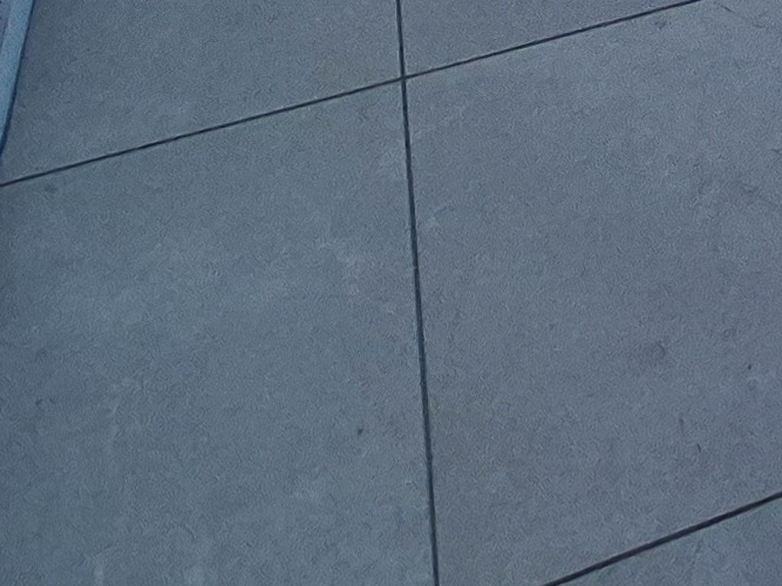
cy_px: -1090
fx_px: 1762
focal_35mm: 78
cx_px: 1286
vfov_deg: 11.8
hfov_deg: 20.2
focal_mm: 2.2
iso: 80
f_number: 2.2
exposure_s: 1/718
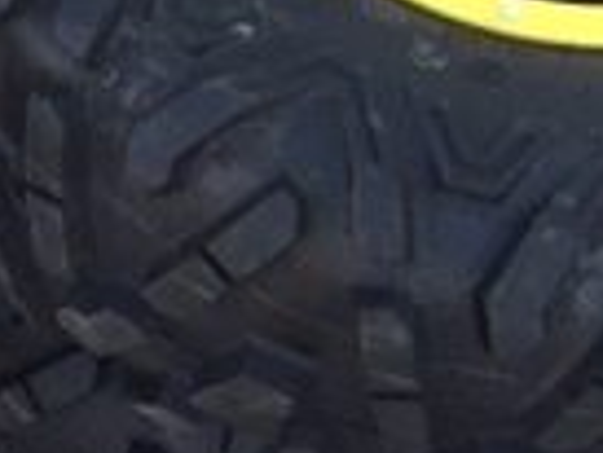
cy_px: -48
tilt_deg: -55.9
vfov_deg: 10.9
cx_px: -79
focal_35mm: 135
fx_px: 2354
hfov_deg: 14.2
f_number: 2.2
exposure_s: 1/120
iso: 50
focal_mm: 4.15
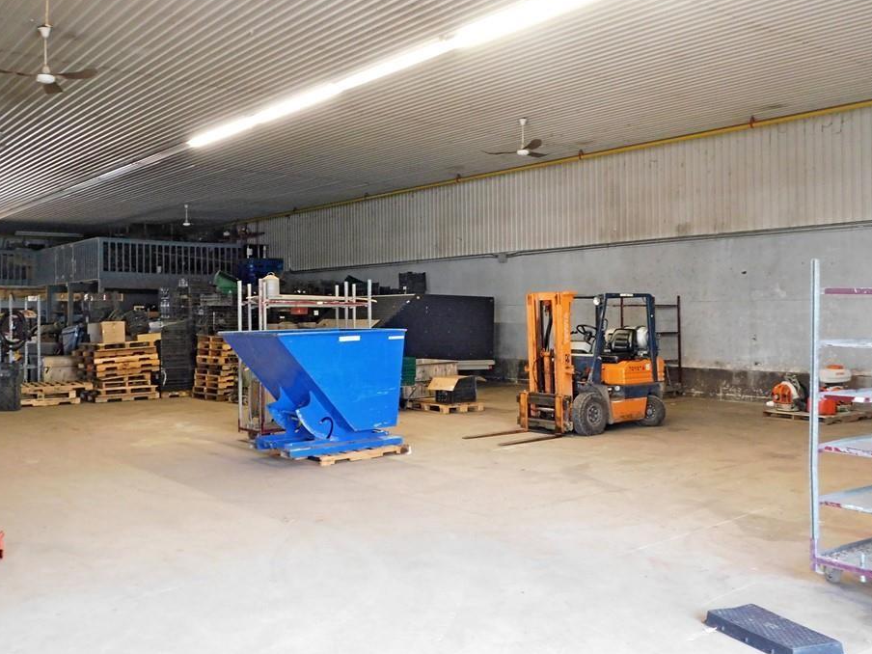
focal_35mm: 34
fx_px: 856
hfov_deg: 53.9
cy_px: 310
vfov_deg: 41.8
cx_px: 408
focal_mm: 5.3
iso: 400
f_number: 3.2
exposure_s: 1/13
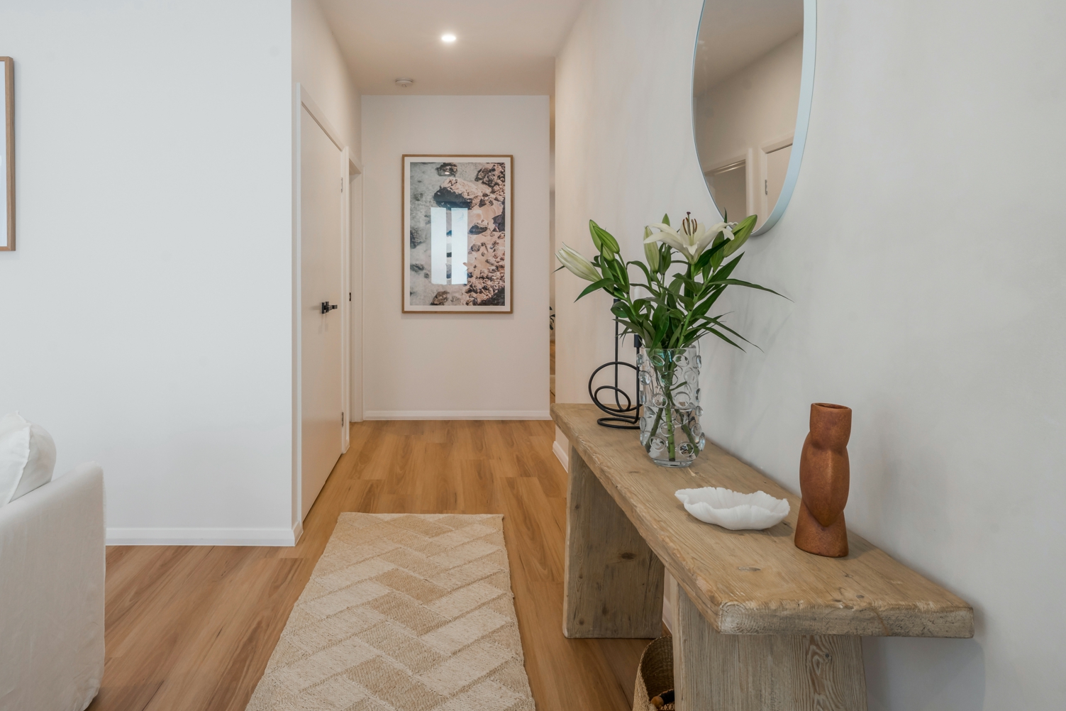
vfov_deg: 53.1
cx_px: 436
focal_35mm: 24
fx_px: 704
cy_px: 274
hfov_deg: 73.6
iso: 640
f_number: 11
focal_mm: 18.6
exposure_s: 1/6
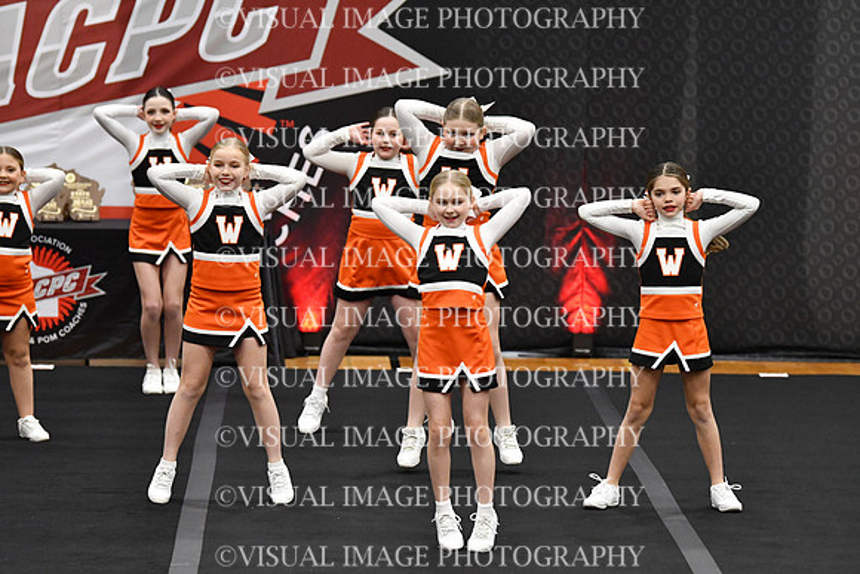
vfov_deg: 7.0
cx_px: 430
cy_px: 287
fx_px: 4659
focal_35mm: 195
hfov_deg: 10.5
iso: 5000
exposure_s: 1/800
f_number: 2.8
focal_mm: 130
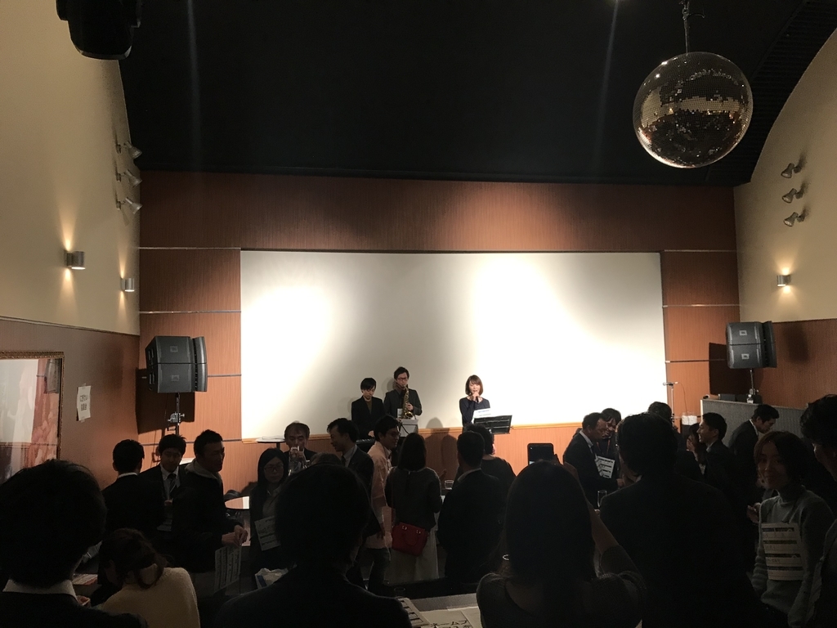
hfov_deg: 63.4
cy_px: 314
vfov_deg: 49.7
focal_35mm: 28
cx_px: 418
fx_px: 677
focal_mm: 3.99
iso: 40
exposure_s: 1/30
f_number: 1.8
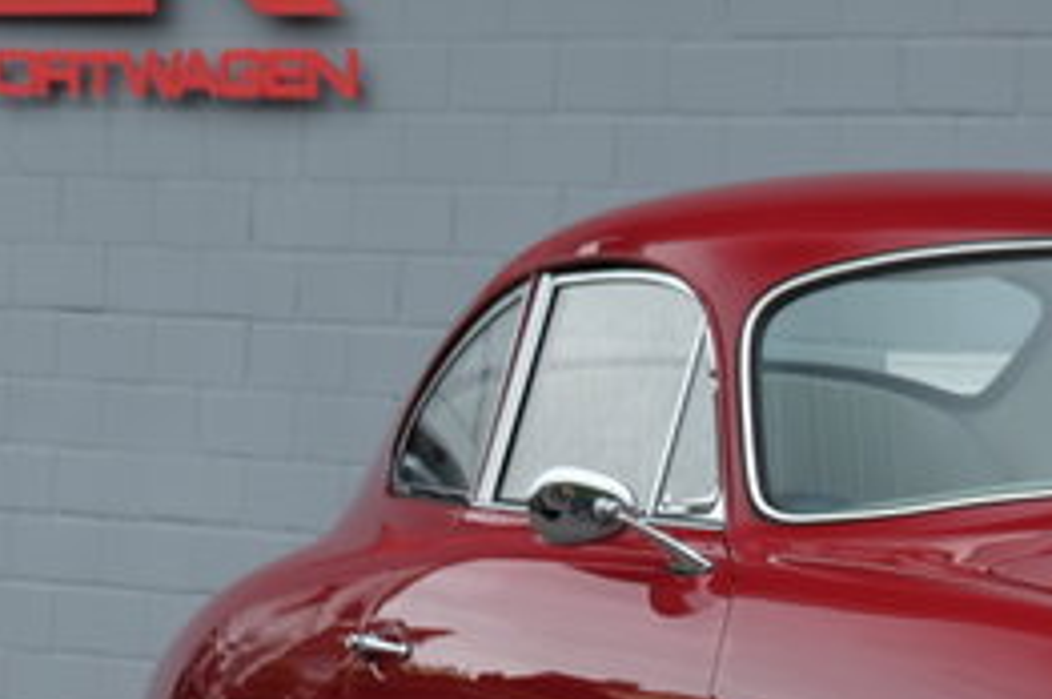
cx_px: 1281
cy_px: 691
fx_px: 5224
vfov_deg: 7.6
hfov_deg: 11.3
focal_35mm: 179
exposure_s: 1/140
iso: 200
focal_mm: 40.7
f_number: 4
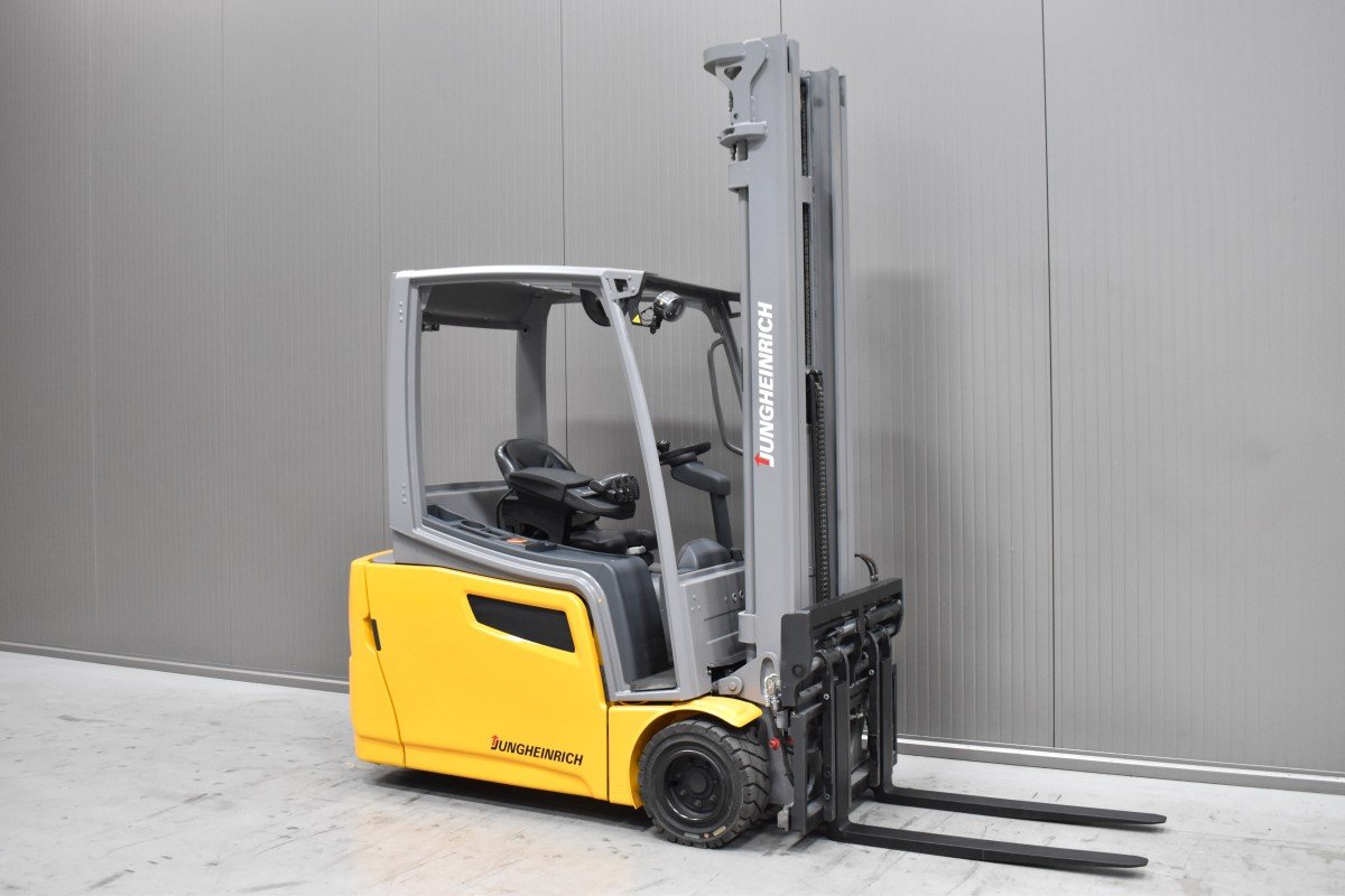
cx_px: 672
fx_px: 1233
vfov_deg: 40.0
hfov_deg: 57.2
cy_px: 448
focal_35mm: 33
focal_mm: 22
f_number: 5
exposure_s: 1/30
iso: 1600
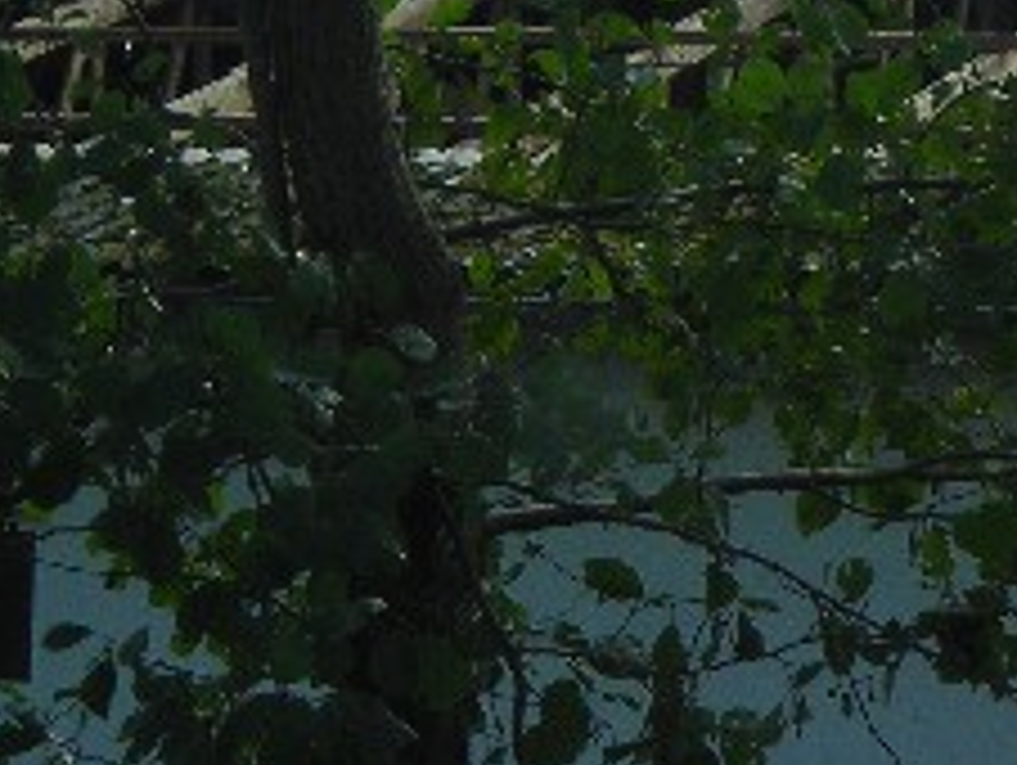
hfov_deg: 6.1
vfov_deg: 4.7
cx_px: 1606
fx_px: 9353
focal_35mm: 318
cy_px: 225
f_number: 4.6
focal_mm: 14.8
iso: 50
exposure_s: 1/177
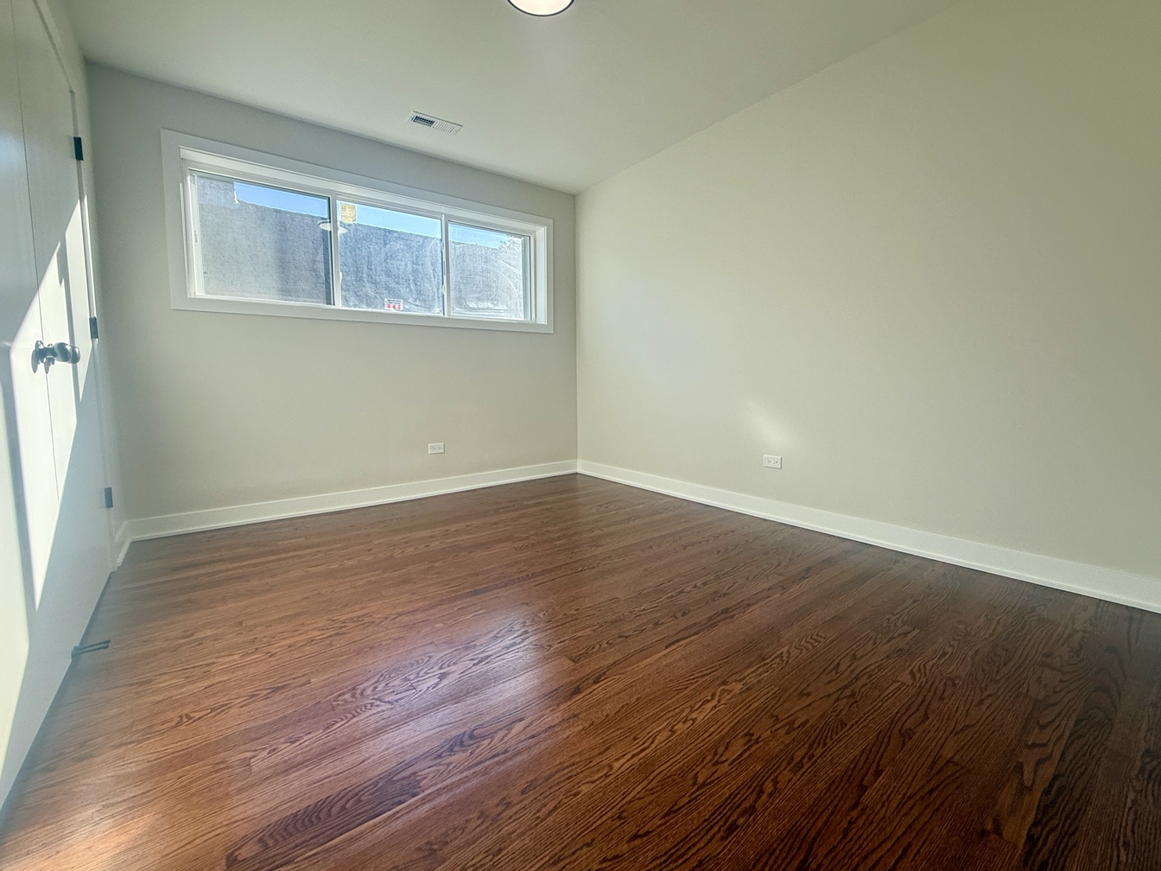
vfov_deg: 81.7
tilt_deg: -4.3
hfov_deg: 98.2
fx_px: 503
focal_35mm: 15
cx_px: 593
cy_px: 418
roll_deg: +0.1
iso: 64
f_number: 2.2
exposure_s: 1/226
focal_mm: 2.22
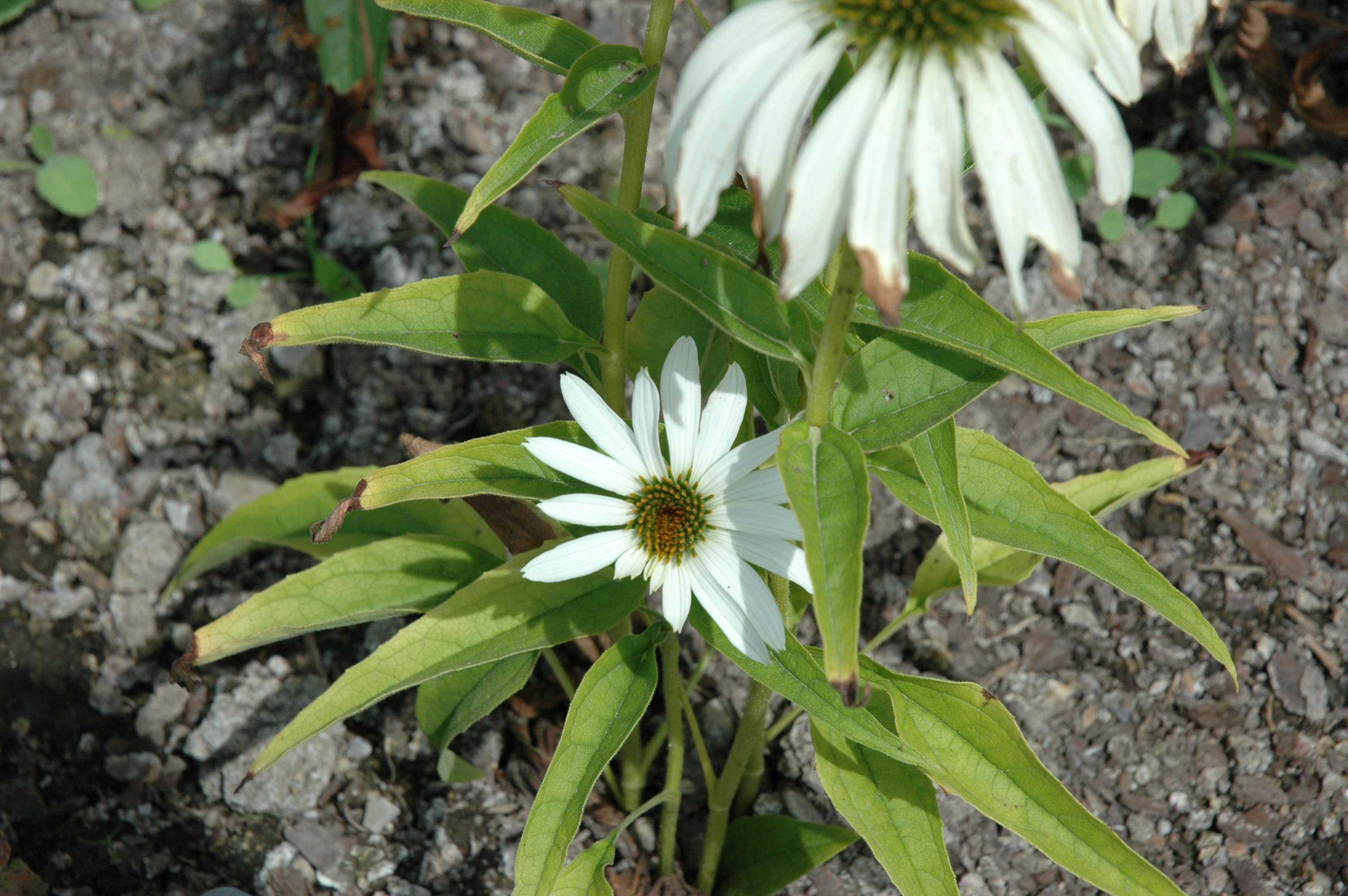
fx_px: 3928
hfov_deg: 19.5
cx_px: 674
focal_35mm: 105
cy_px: 448
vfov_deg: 13.0
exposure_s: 1/350
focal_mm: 70
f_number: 9.5
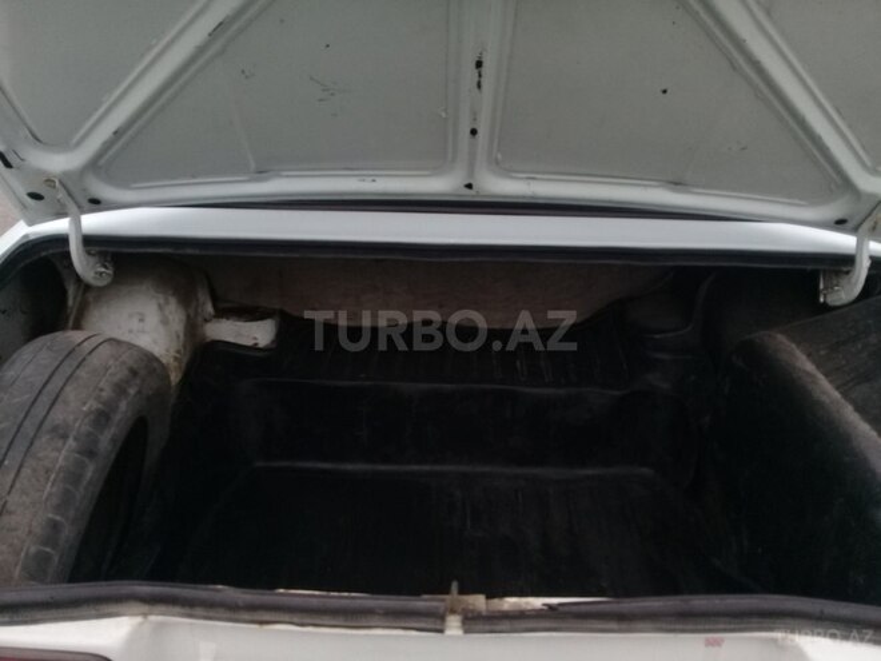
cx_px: 440
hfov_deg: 58.4
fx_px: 789
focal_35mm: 31
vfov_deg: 45.4
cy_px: 330
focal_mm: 3.3
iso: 64
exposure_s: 1/143
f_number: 2.2
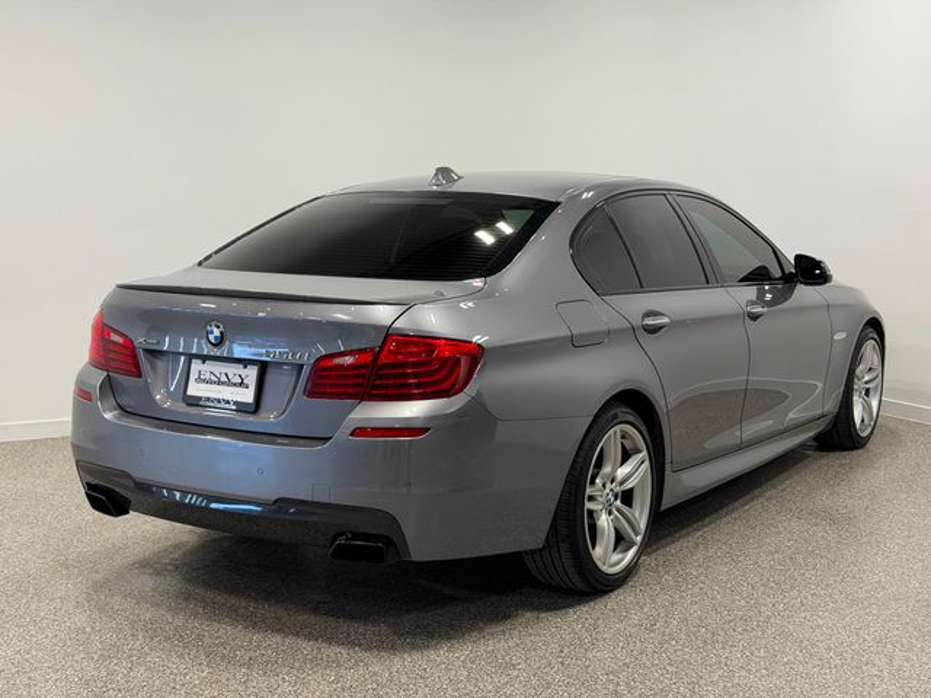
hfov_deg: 39.7
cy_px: 349
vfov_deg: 30.3
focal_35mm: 48
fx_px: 1291
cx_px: 466
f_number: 1.78
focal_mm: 6.76
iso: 50
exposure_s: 1/208
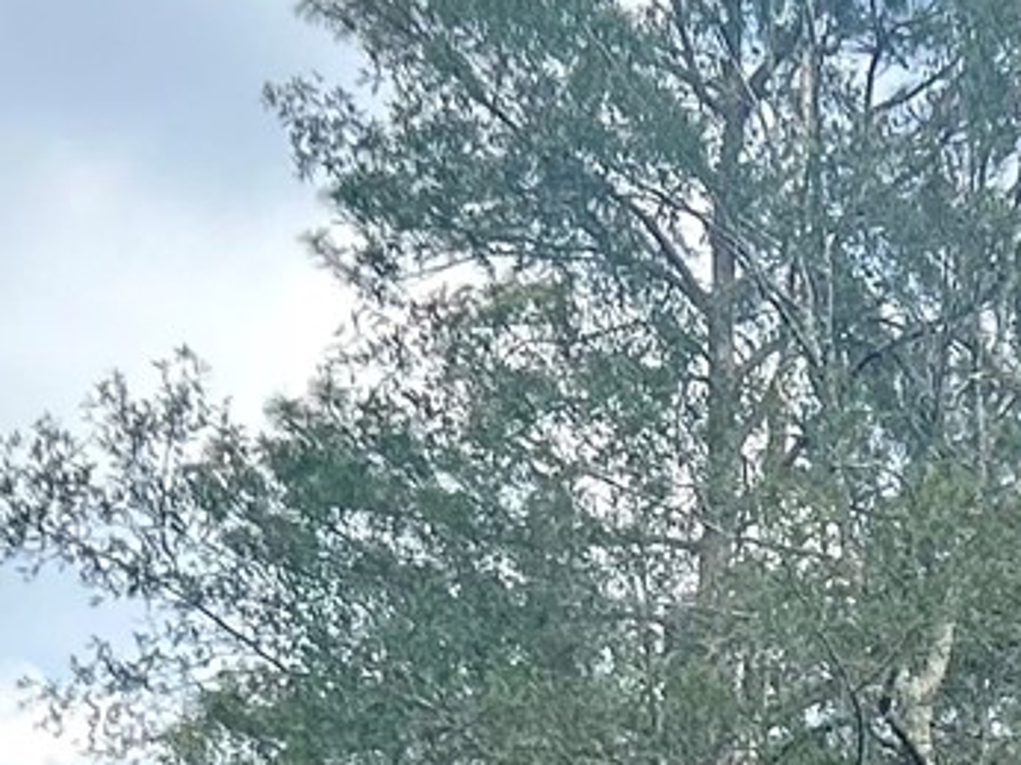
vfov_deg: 9.1
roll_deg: -2.3
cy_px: 1435
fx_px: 4539
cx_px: 1015
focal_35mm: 154
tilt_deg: +11.3
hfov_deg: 12.7
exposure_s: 1/1361
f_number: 1.5
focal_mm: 5.7
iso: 50
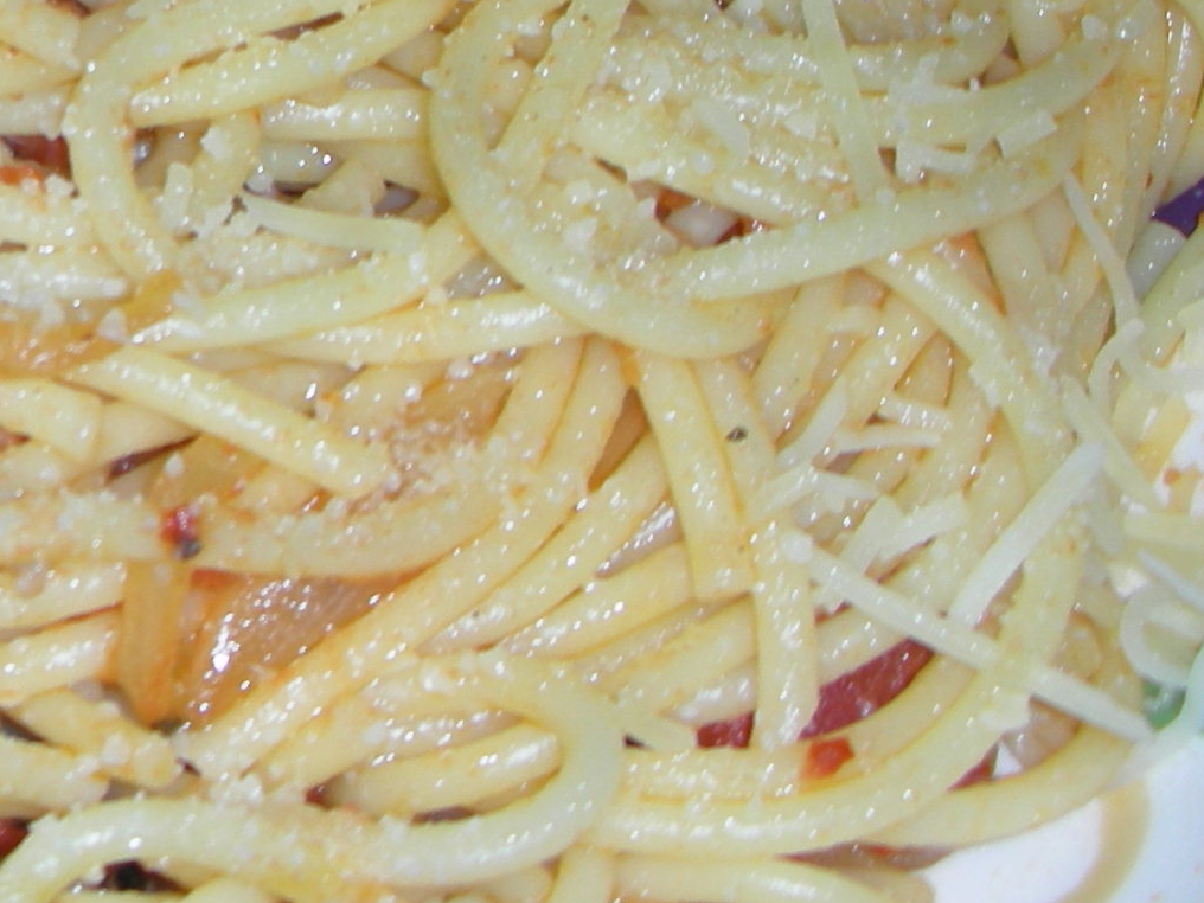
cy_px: -201
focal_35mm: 97
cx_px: -239
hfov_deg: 19.1
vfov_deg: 14.7
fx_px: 3374
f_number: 8.5
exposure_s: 1/60.1
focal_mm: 5.8
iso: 50
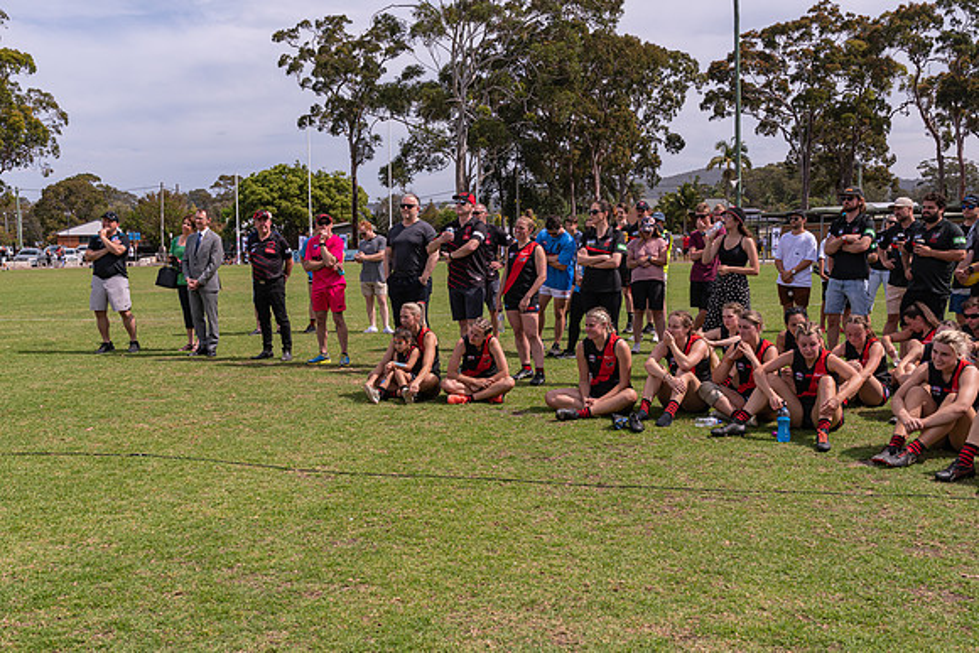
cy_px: 326
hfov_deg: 53.1
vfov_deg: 36.9
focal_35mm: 36
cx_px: 490
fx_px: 979
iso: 200
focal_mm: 24
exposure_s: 1/800
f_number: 8
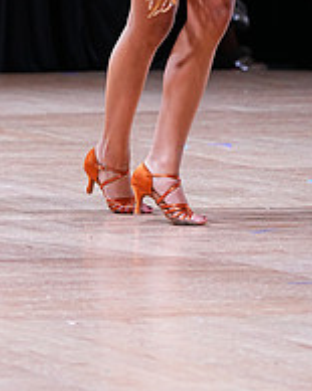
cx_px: 49
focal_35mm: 356
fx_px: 4112
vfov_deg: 5.4
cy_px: -163
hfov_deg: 4.3
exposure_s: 1/400
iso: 1600
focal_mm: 127
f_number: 4
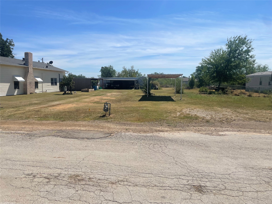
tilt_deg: -7.1
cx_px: 136
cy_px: 102
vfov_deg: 53.1
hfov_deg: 67.3
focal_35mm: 26
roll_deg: +0.0
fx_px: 204
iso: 32
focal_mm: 4.2
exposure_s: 1/7299
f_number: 1.6
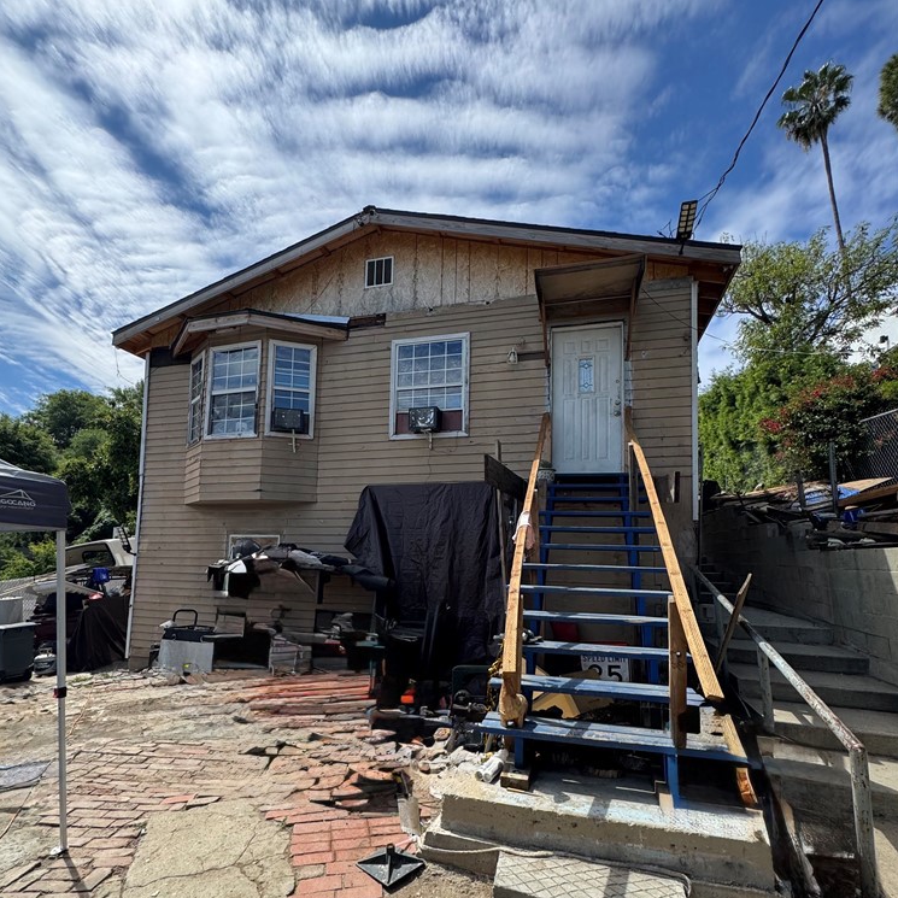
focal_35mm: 17
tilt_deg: +4.2
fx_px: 499
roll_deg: -1.6
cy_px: 520
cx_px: 439
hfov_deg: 84.0
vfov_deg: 83.3
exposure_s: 1/741
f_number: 2.2
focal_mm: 2.22
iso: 50
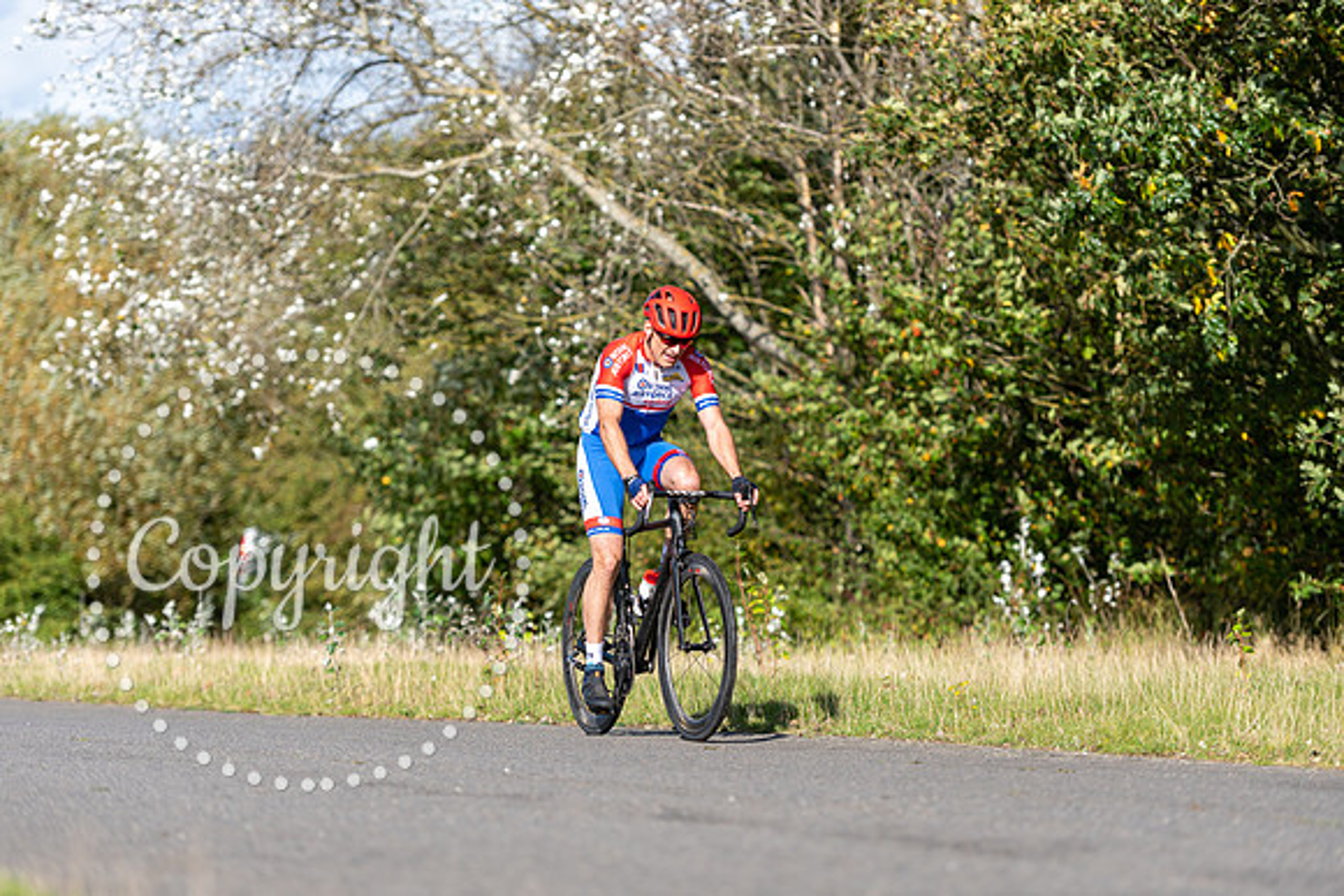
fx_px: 4556
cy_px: 448
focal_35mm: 122
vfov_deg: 11.2
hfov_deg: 16.8
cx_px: 672
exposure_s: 1/2500
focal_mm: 122
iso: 160
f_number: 2.8
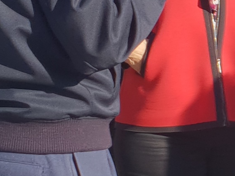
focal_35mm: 186
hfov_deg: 9.6
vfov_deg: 8.0
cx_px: 532
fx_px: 1263
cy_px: 98
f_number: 2.4
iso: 50
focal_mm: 4.3
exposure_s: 1/869
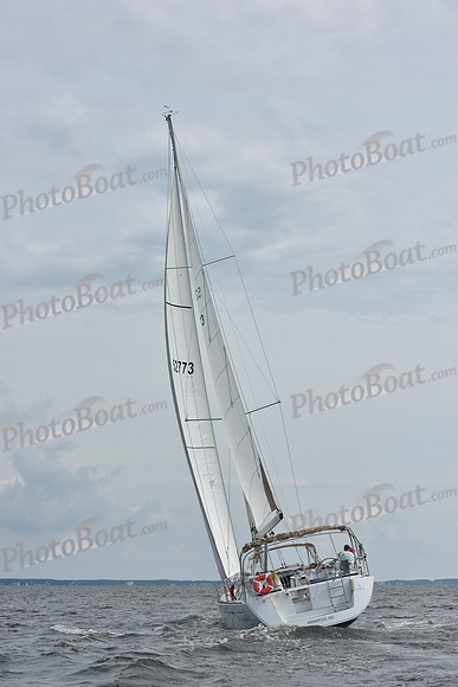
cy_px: 344
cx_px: 229
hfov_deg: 19.5
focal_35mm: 70
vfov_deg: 28.8
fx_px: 1335
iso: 320
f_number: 9
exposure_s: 1/1600
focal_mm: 70
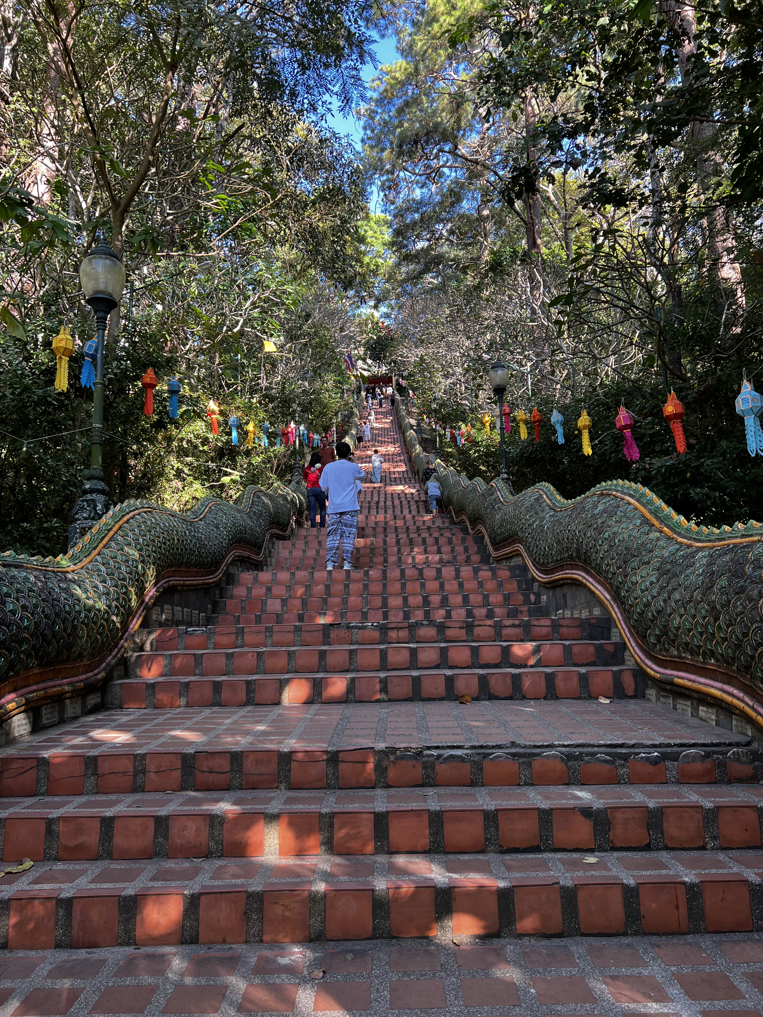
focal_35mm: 26
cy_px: 508
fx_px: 764
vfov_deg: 67.3
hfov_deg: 53.1
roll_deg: +1.5
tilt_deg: +11.8
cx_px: 382
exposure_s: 1/132
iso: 50
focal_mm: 5.7
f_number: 1.5
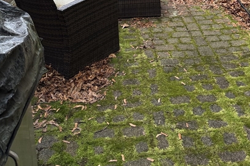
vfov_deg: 25.1
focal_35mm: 47
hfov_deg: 41.9
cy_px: -45
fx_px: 326
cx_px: 137
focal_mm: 6.76
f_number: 1.78
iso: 200
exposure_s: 1/121
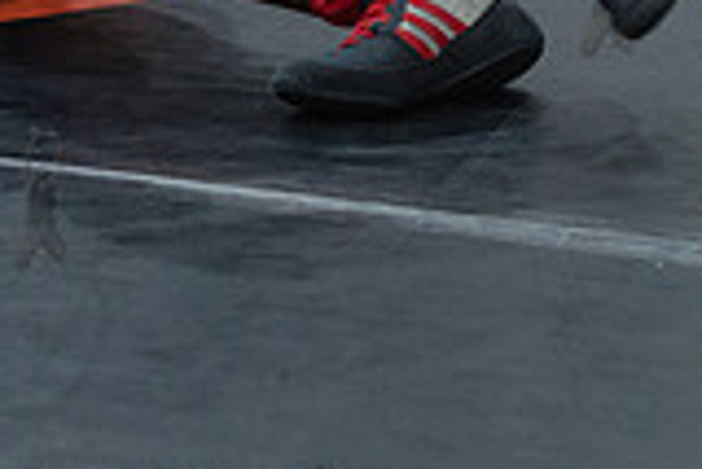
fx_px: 2479
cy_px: -234
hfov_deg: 15.9
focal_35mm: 127
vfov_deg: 10.5
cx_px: 39
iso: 4000
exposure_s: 1/400
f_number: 4
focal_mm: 35
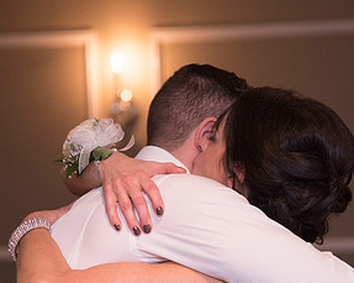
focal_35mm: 228
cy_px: 195
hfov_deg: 8.5
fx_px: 2386
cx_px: 216
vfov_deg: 6.8
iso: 2000
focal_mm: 120
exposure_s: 1/125
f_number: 4
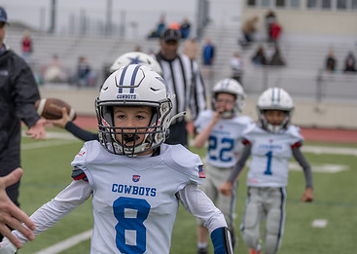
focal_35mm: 128
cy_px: 161
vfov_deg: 11.2
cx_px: 144
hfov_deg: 15.7
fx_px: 1296
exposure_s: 1/1250
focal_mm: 70
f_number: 2.8
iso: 200
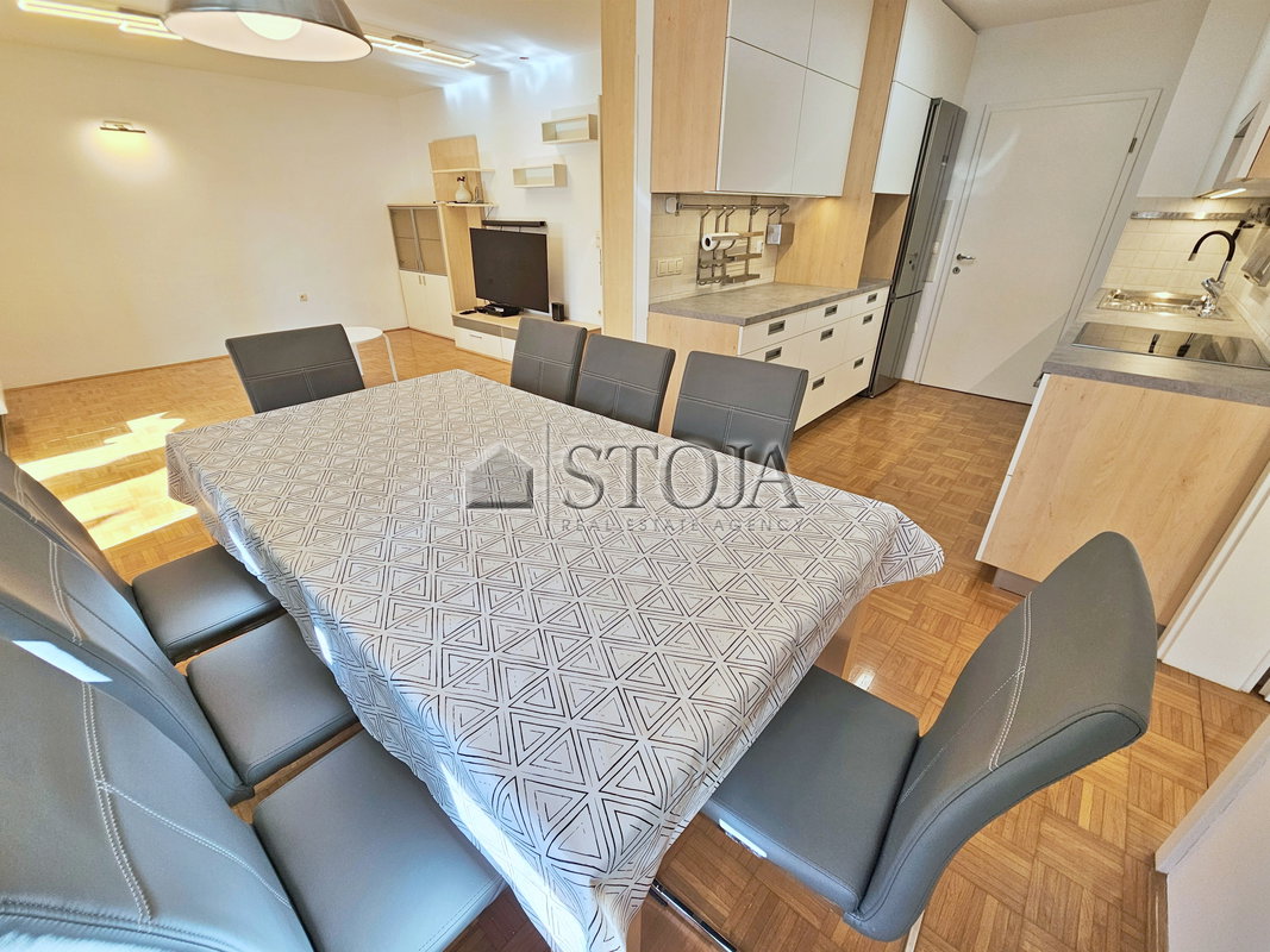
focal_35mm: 13
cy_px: 476
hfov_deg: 106.2
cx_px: 635
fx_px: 477
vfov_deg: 89.9
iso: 64
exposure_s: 1/100
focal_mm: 2.2
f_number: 2.2
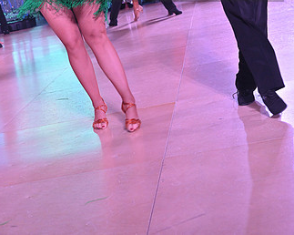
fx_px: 704
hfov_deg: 23.6
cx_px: 159
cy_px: -28
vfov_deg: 18.2
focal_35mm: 81
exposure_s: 1/400
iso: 2800
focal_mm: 48
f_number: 5
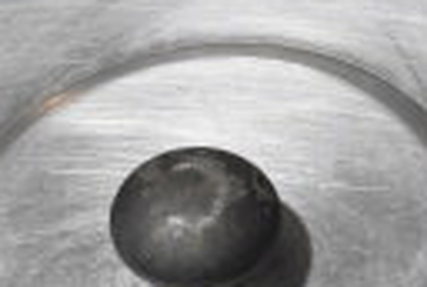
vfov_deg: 7.1
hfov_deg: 10.0
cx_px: 794
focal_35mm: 192
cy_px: 395
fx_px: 2287
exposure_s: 1/320
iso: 6400
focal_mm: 27
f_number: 9
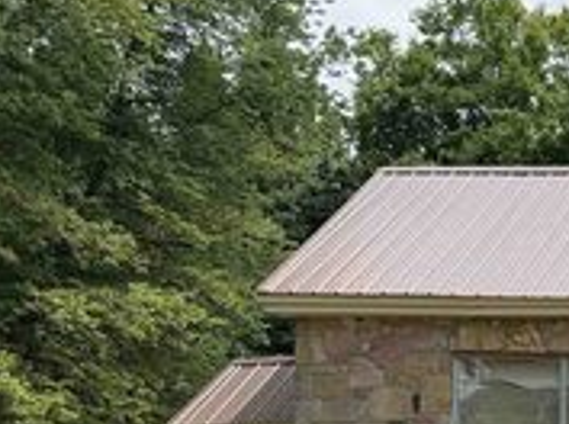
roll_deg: -0.5
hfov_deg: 18.6
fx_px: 1427
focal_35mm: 87
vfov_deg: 16.5
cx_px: 964
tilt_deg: +6.8
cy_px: 450
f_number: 1.78
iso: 100
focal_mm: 6.76
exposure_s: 1/3021
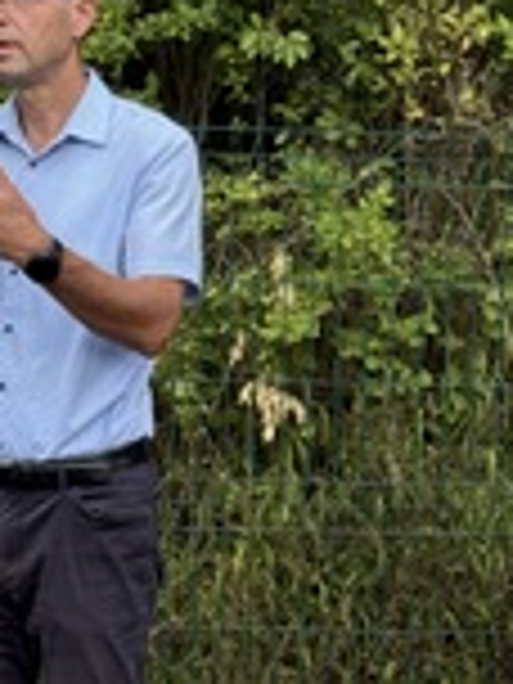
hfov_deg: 13.0
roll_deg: -3.0
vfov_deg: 17.2
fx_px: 2253
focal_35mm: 114
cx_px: 248
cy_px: 441
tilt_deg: -4.0
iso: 80
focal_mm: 6.76
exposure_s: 1/160
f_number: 1.78
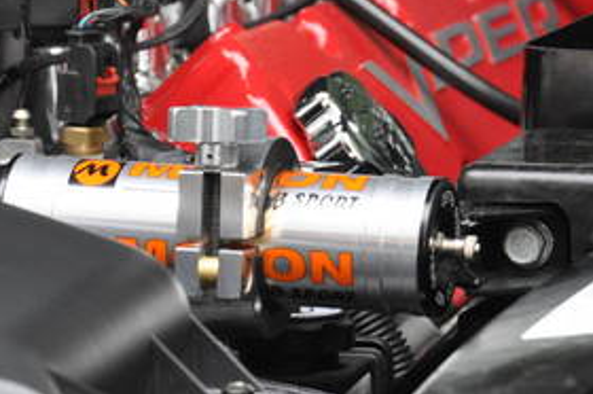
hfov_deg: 6.1
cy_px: 175
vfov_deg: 4.1
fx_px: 5546
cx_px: 296
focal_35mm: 337
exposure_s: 1/100
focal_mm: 105
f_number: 5.6
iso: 1600
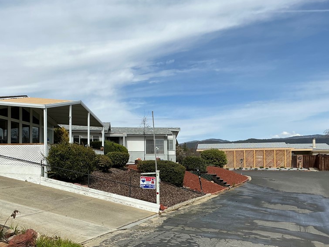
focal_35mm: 38
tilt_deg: +1.9
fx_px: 361
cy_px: 158
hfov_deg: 48.9
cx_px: 146
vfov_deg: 37.4
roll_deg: -0.5
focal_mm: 3
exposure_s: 1/3125
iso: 25
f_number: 1.8
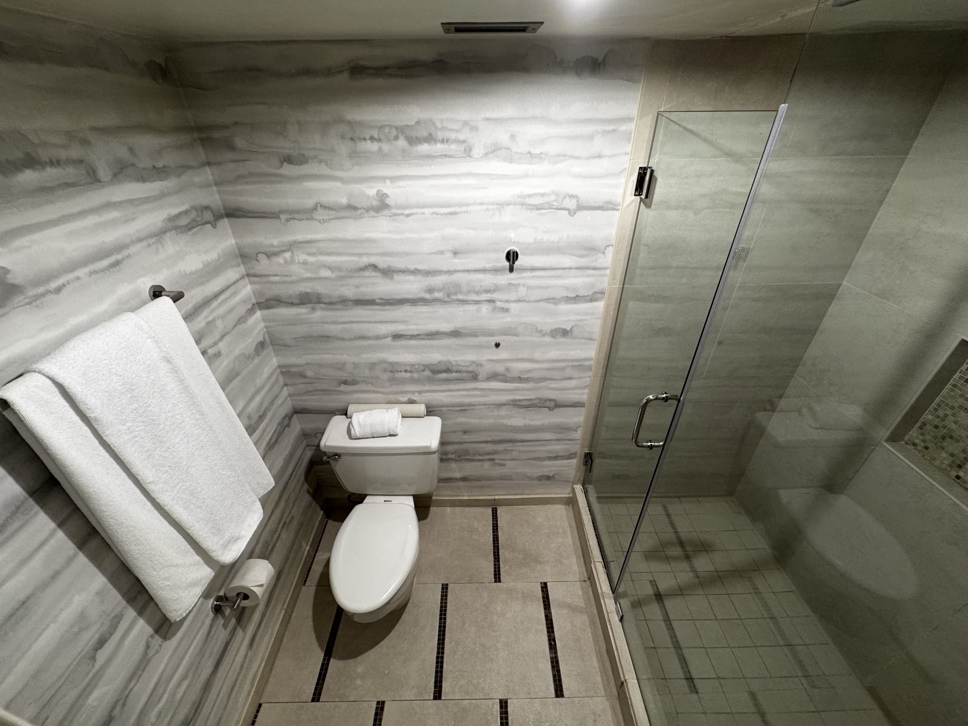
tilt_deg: -34.1
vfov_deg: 85.7
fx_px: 391
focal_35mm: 14
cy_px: 363
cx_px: 484
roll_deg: +0.4
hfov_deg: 102.1
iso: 200
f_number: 2.2
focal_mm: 2.22
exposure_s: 1/57
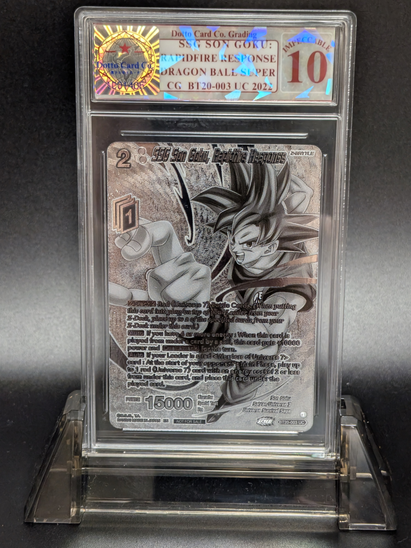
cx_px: 206
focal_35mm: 49
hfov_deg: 29.7
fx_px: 776
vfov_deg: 38.9
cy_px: 274
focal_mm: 4.53
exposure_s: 1/30
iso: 80
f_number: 1.7
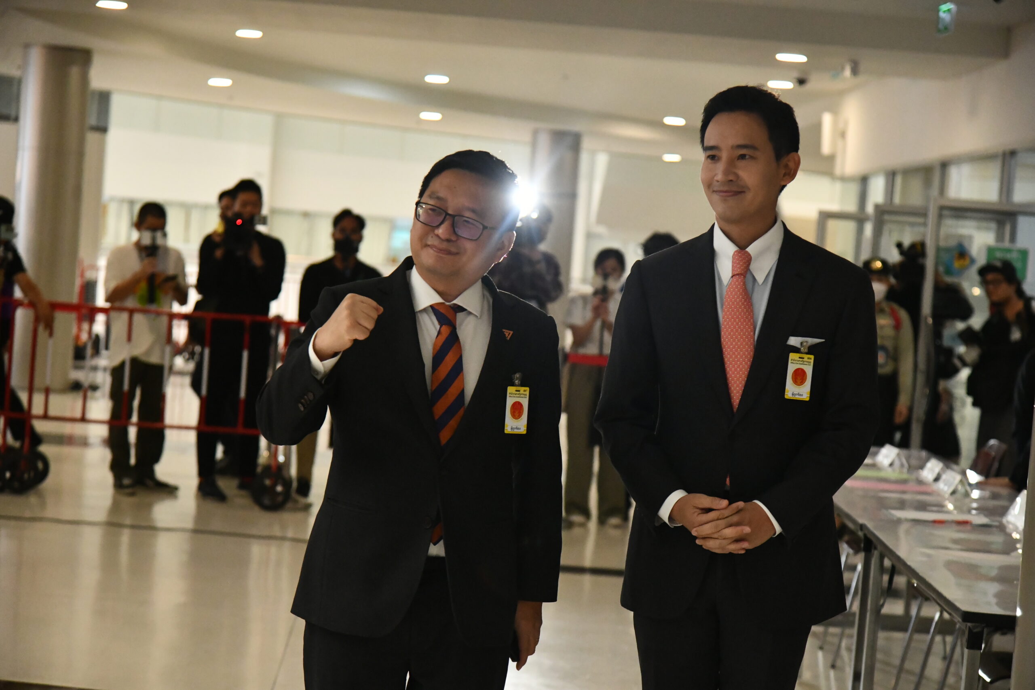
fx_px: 2444
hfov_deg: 23.9
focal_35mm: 85
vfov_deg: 16.1
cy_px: 345
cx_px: 518
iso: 8000
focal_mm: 85
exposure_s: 1/320
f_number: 5
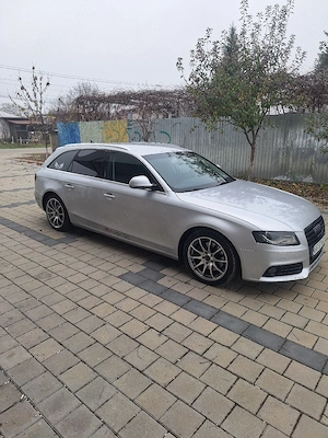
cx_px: 164
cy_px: 219
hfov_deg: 58.9
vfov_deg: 73.9
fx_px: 291
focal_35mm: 23
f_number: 1.8
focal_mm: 5.54
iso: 40
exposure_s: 1/175
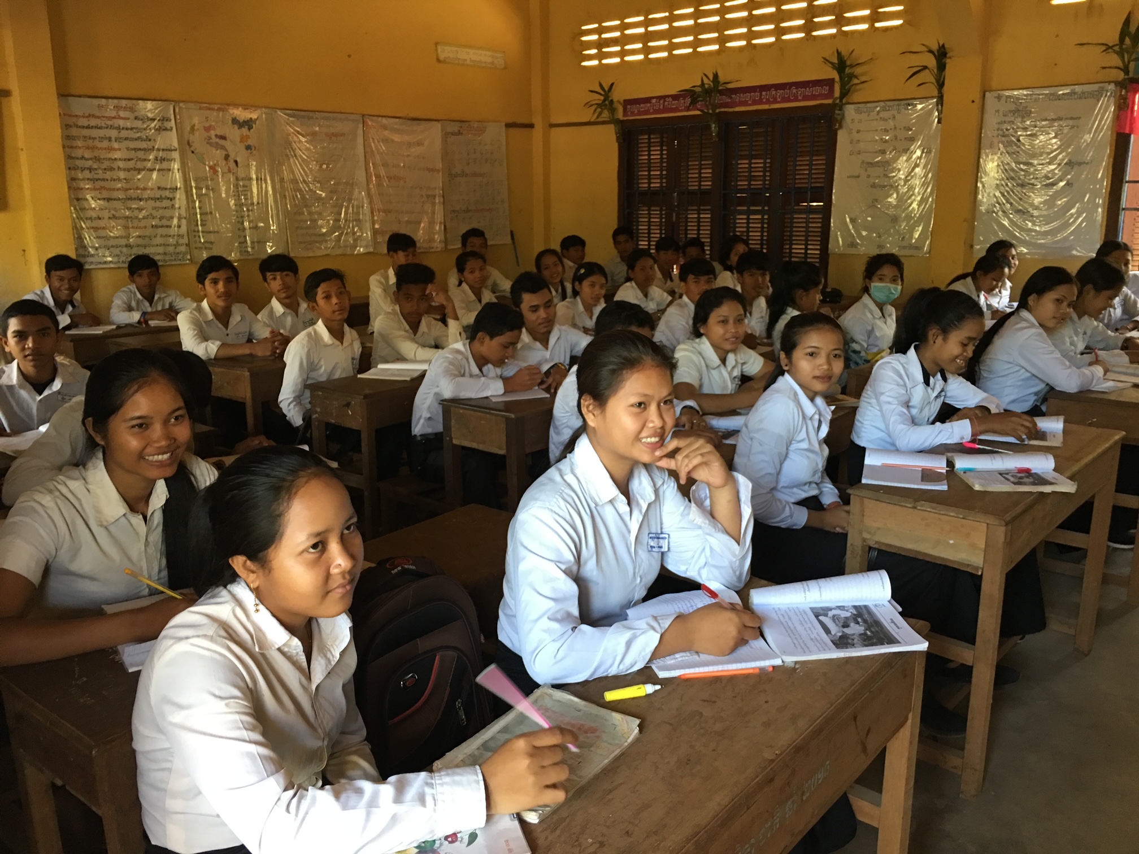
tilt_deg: -11.3
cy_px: 427
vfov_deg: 48.2
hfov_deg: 61.7
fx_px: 954
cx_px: 570
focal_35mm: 29
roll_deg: +1.0
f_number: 2.2
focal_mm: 4.15
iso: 80
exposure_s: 1/17
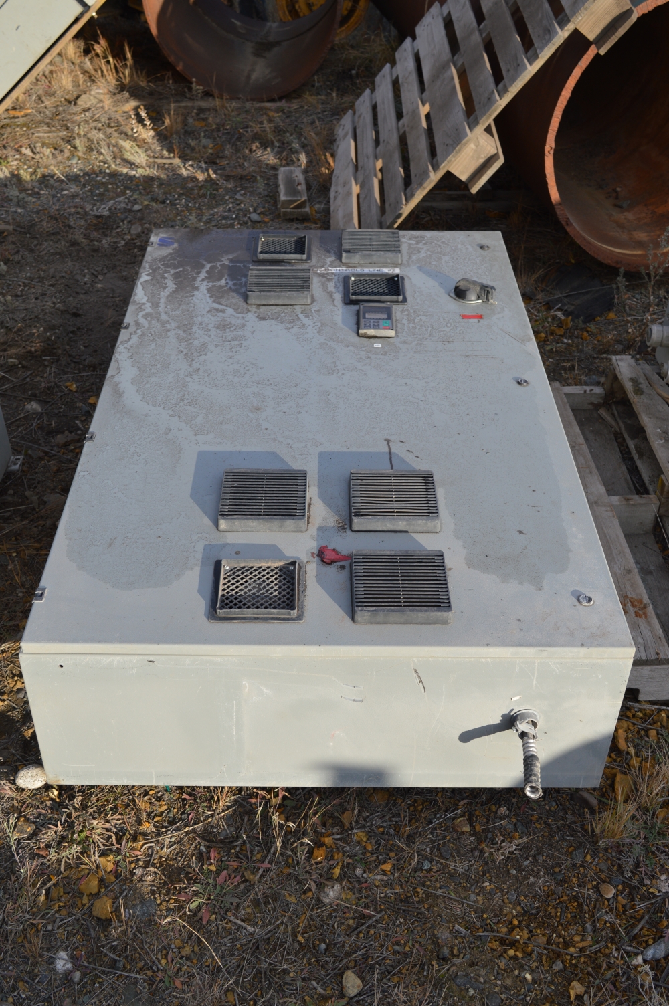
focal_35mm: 38
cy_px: 503
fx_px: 1047
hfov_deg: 35.4
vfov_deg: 51.3
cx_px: 334
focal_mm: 25
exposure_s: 1/200
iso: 100
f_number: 7.1
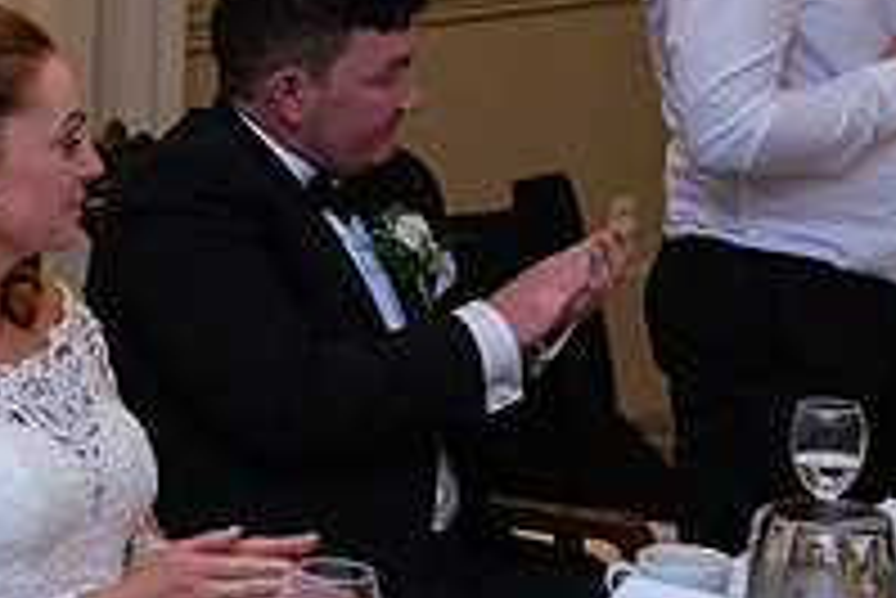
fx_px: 3985
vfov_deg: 8.6
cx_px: 311
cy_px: 187
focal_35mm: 160
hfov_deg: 12.8
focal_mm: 55
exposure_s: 1/160
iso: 1000
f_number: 3.5
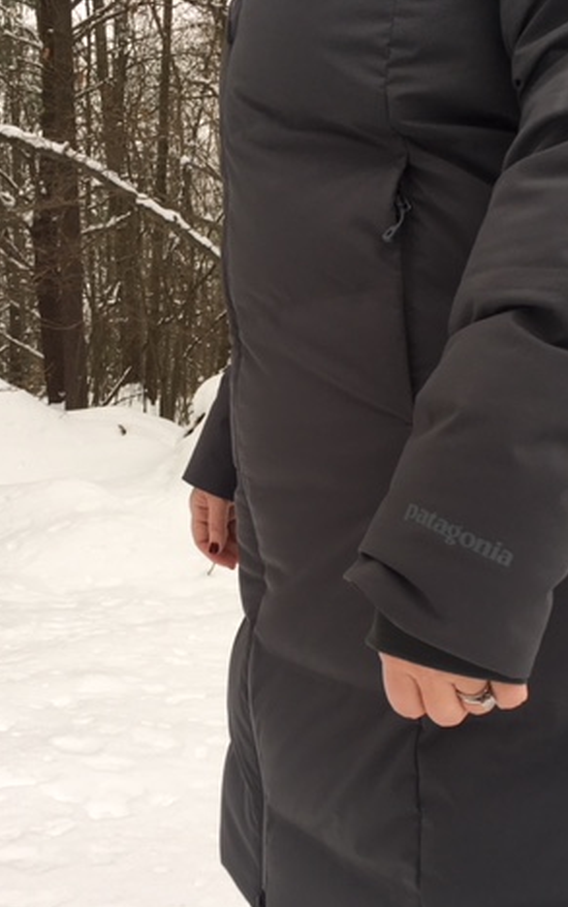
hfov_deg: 30.5
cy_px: 452
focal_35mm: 42
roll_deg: -0.1
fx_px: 1039
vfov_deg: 47.2
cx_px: 235
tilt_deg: -2.0
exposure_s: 1/60
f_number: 2.2
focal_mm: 4.15
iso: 25
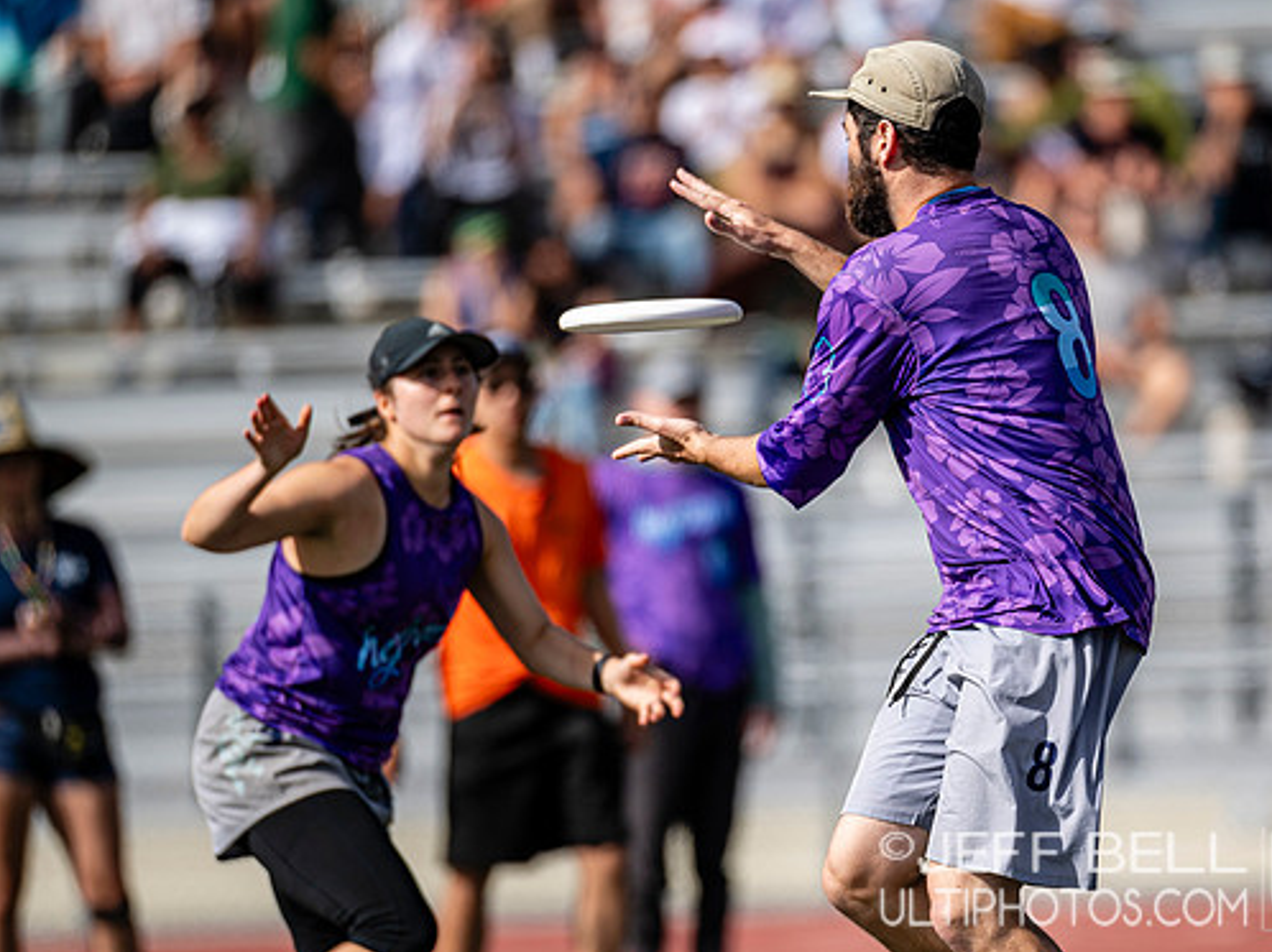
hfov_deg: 4.2
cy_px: 528
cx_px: 882
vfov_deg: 3.2
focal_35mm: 469
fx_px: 17226
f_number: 3.2
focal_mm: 300
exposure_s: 1/2500
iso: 100
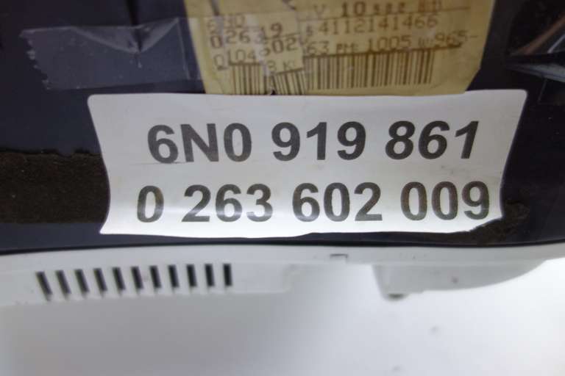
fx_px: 439
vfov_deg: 46.4
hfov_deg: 65.5
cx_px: 282
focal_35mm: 28
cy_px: 188
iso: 125
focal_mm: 10.4
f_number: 1.8
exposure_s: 1/40
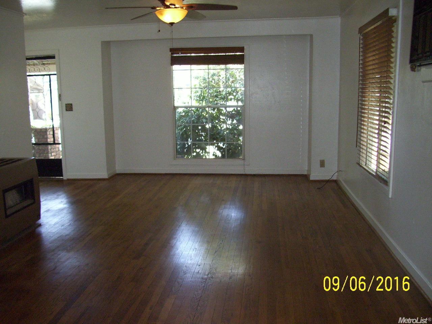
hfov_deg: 54.0
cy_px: 162
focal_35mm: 34
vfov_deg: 41.8
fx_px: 424
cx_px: 216
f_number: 2.9
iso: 250
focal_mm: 5.7
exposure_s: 1/40
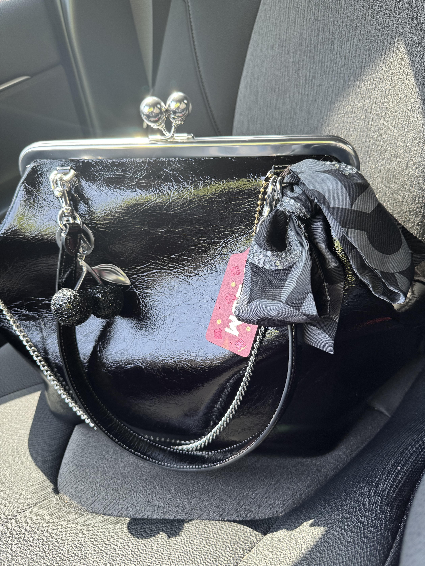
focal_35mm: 24
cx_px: 212
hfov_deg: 56.8
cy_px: 283
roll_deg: +20.1
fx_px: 393
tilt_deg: -31.4
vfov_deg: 71.6
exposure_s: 1/121
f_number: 1.78
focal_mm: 6.76
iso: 200
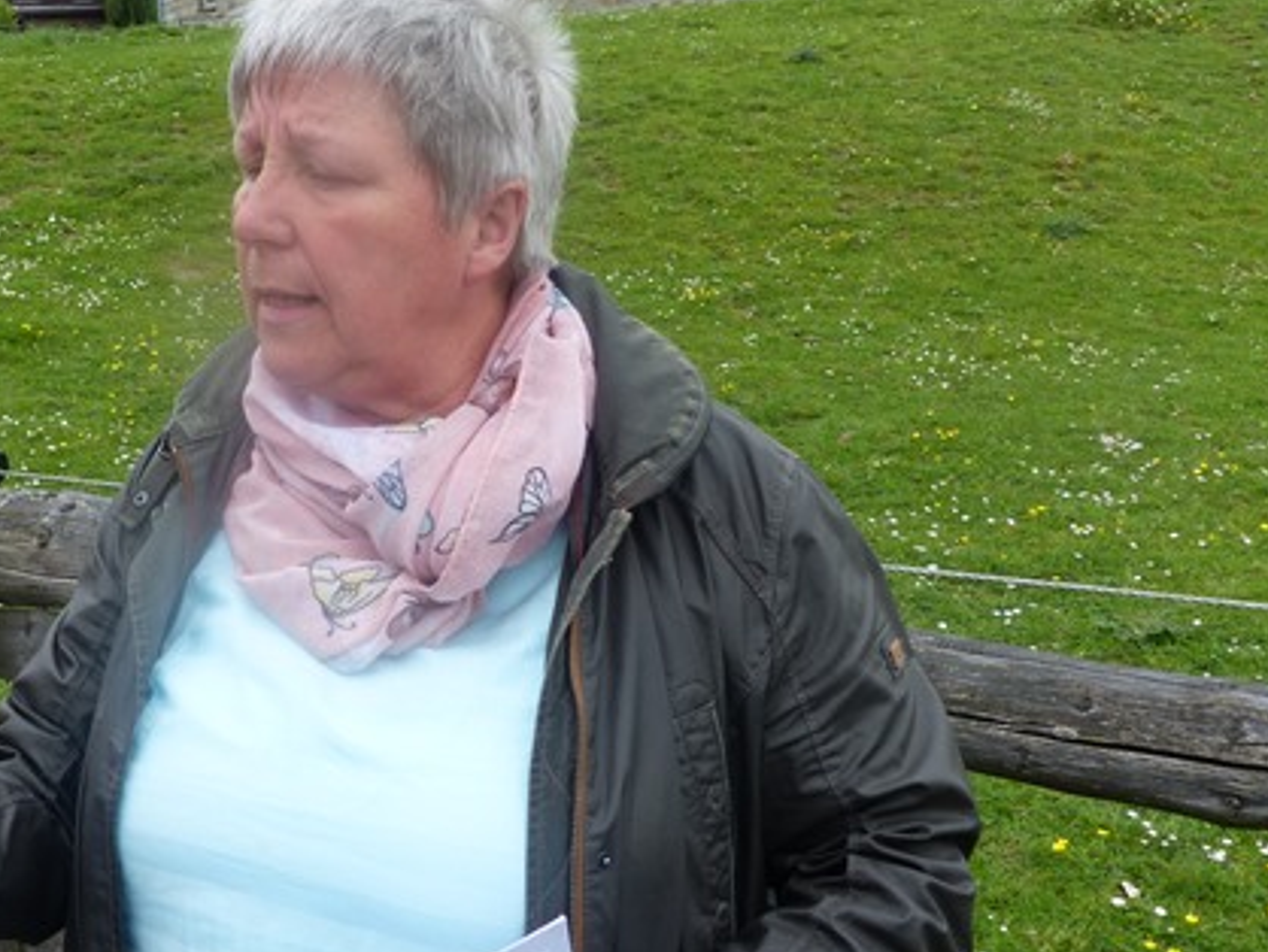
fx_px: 1906
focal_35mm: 52
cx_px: 376
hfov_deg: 36.2
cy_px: 385
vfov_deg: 28.0
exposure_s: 1/250
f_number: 4
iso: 100
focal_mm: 6
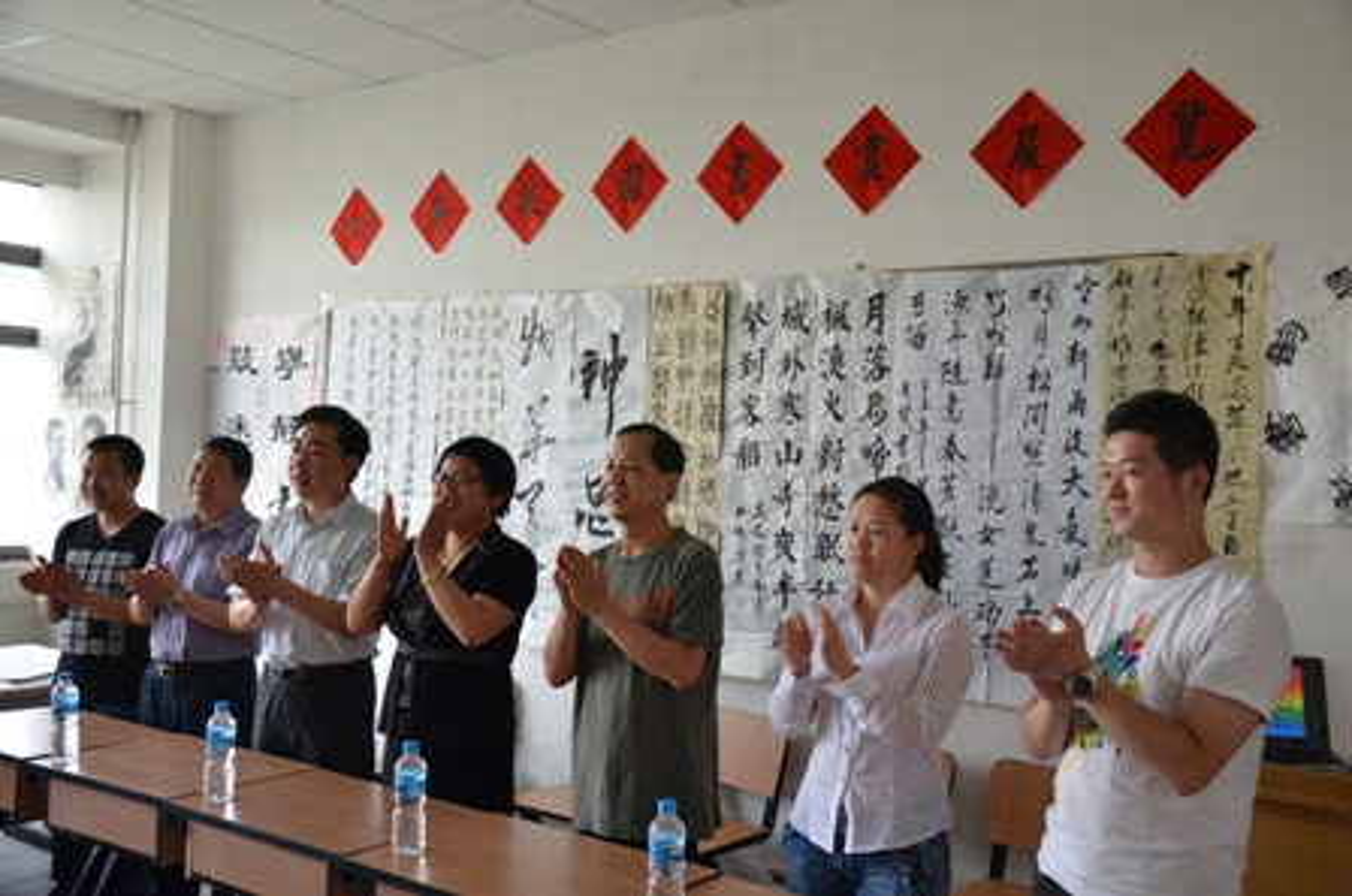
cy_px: 448
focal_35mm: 36
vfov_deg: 36.7
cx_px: 676
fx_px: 1350
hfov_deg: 53.2
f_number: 4
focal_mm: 24
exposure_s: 1/60
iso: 500
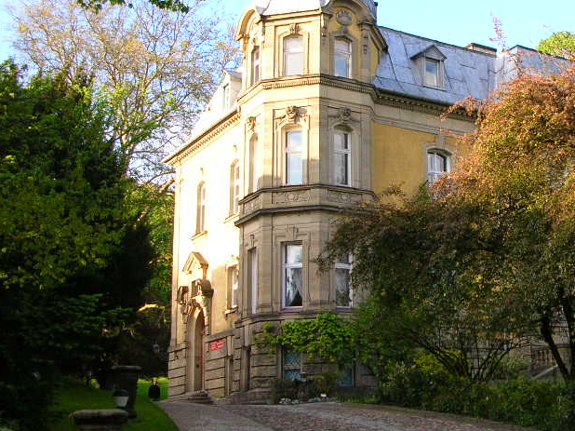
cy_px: 172
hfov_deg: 32.2
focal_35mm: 58
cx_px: 471
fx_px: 963
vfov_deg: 25.2
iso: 50
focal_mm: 5.8
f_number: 2.8
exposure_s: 1/135
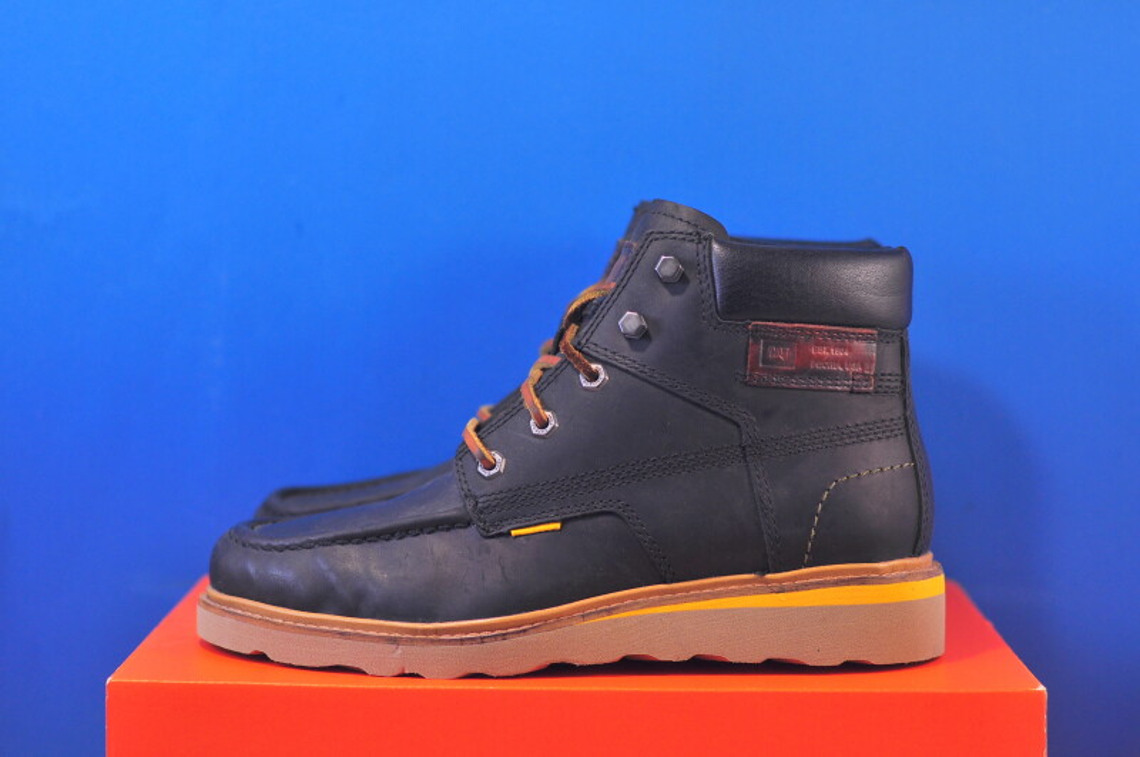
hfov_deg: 27.0
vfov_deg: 18.1
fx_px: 2372
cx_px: 570
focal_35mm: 75
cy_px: 378
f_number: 2.5
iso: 250
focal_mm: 50
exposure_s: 1/320
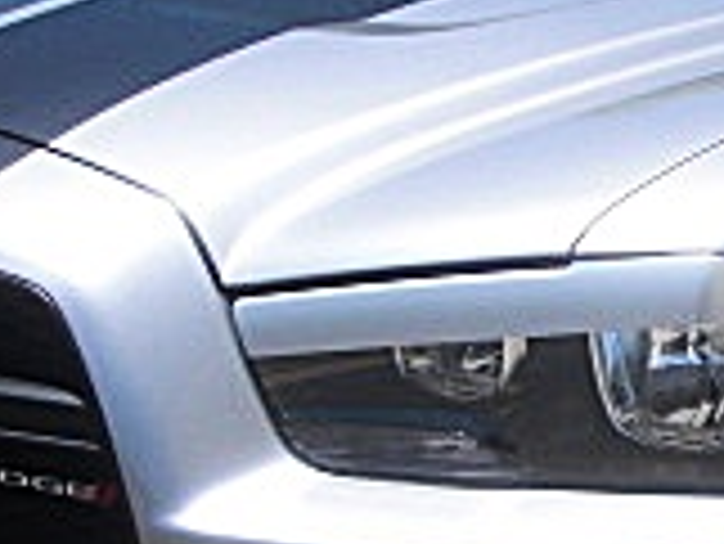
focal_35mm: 143
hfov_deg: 13.4
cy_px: 454
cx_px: 908
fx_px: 2993
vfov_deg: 10.3
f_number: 2.8
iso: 50
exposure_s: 1/1000
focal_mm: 6.3
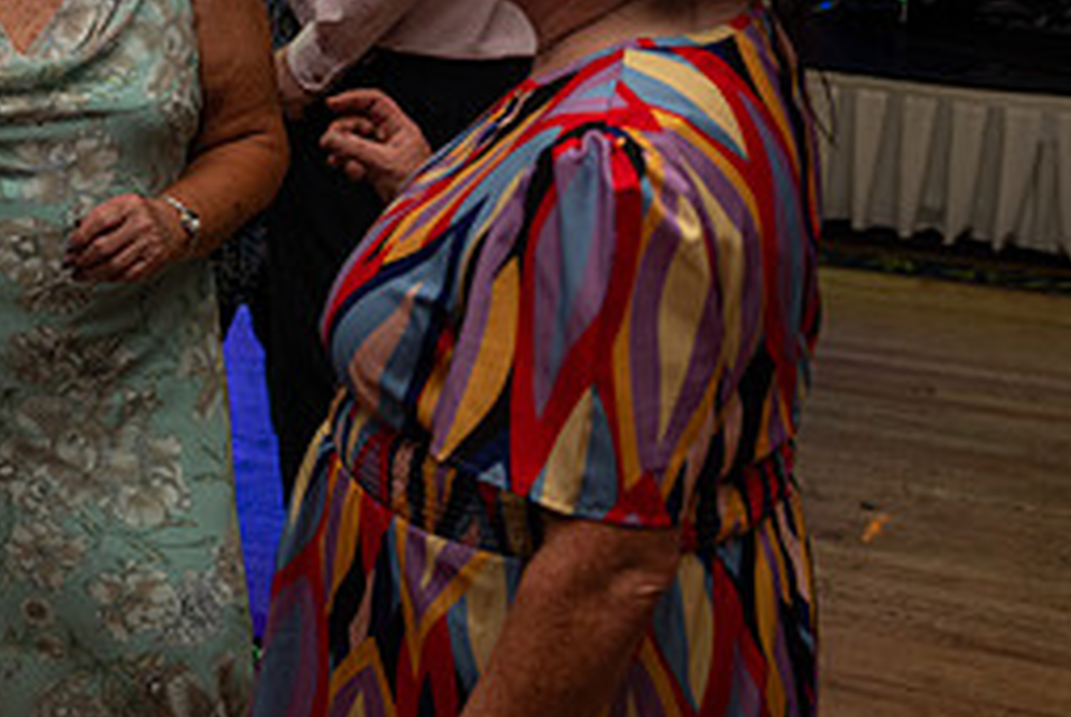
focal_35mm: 73
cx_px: 105
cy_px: 70
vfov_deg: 18.4
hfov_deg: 26.7
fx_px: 2174
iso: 500
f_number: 3.5
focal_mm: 32
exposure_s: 1/160
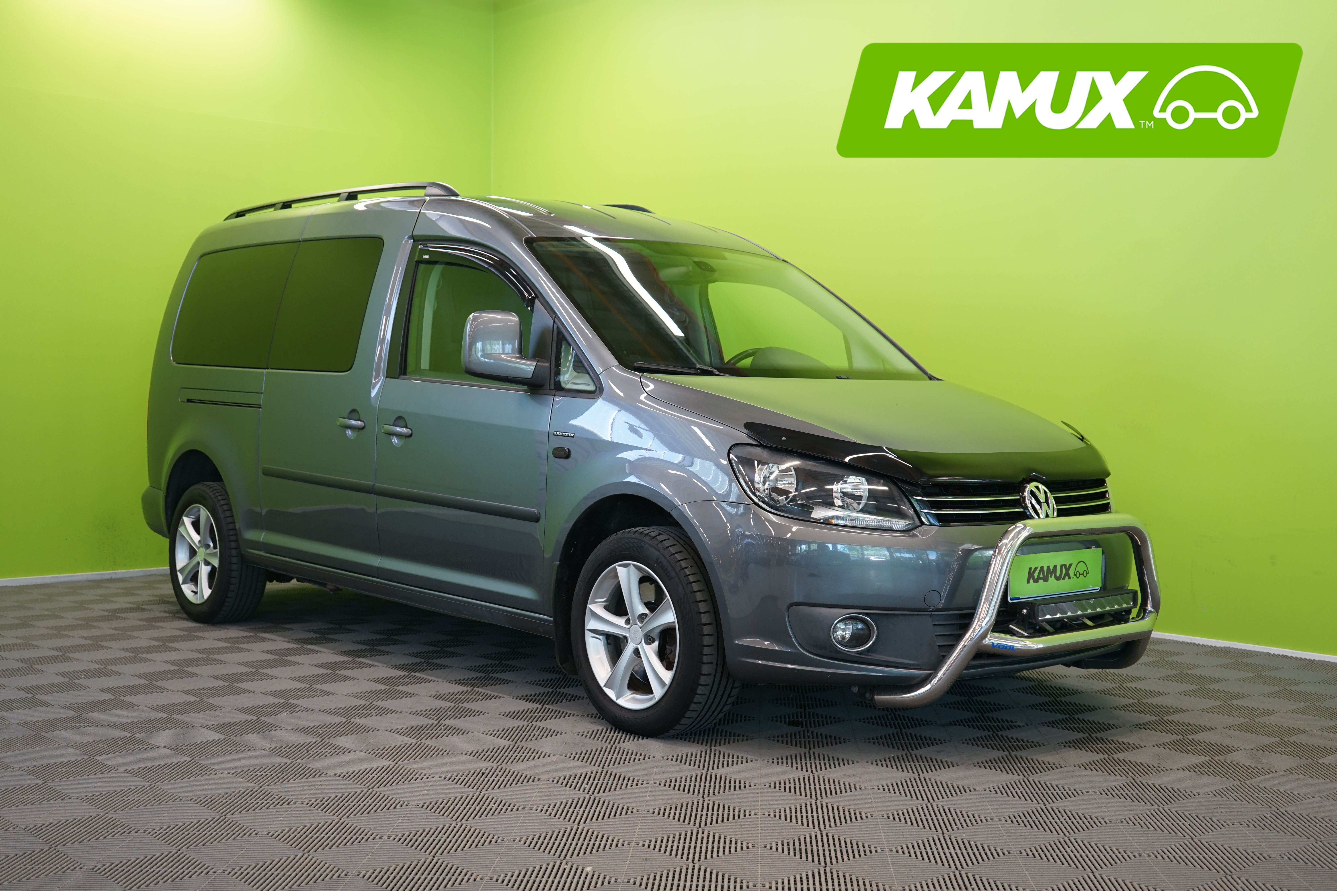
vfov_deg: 33.4
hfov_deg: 48.5
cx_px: 668
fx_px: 1485
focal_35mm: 40
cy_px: 446
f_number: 5
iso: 400
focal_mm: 40
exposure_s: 1/30
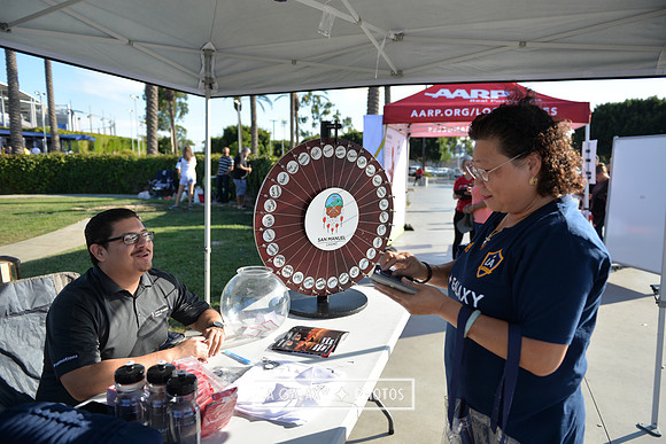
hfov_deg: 73.7
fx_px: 444
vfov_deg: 53.2
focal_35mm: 24
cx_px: 333
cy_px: 222
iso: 100
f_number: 2.8
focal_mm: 24
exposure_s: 1/800
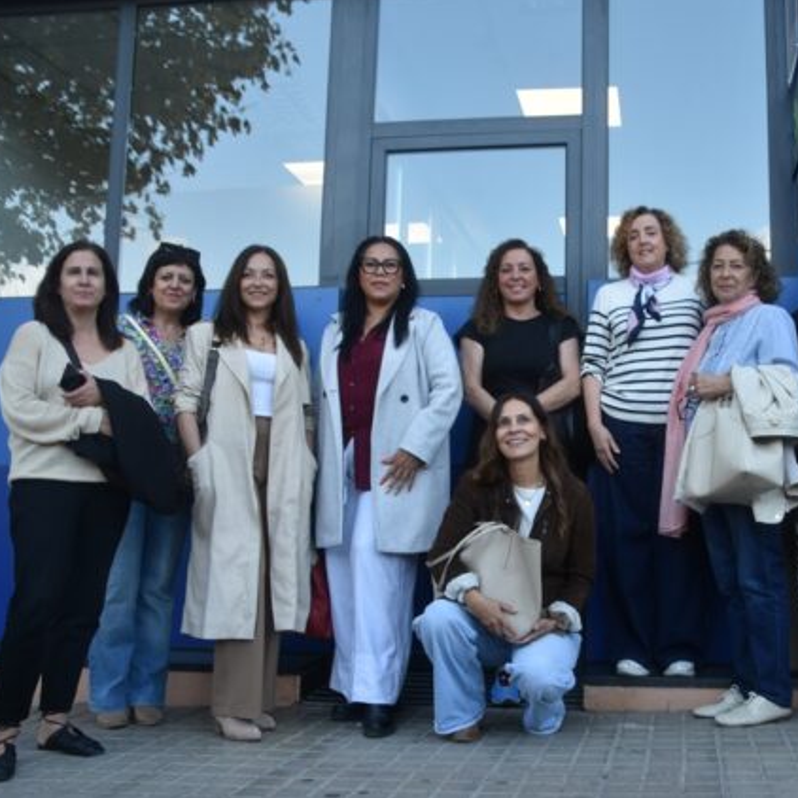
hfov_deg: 40.6
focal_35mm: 41
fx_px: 1060
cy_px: 396
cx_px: 548
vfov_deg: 41.3
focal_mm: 21
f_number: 8
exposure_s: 1/60
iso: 200
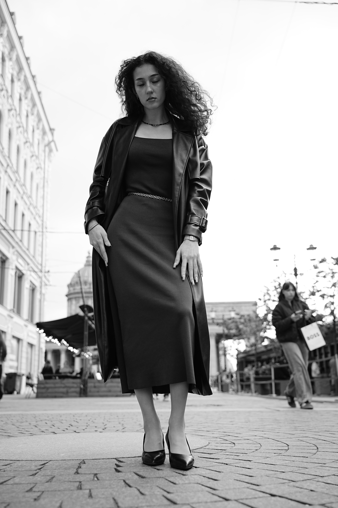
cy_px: 254
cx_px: 169
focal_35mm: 37
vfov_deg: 52.3
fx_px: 517
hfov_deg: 36.2
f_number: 3.2
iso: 320
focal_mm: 36.7
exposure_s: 1/125
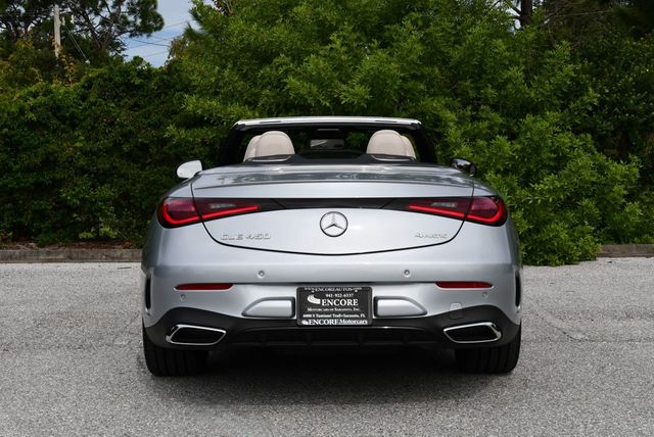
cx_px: 327
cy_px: 218
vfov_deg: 22.7
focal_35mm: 60
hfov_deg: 33.4
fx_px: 1091
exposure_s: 1/320
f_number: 9
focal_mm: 30
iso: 100
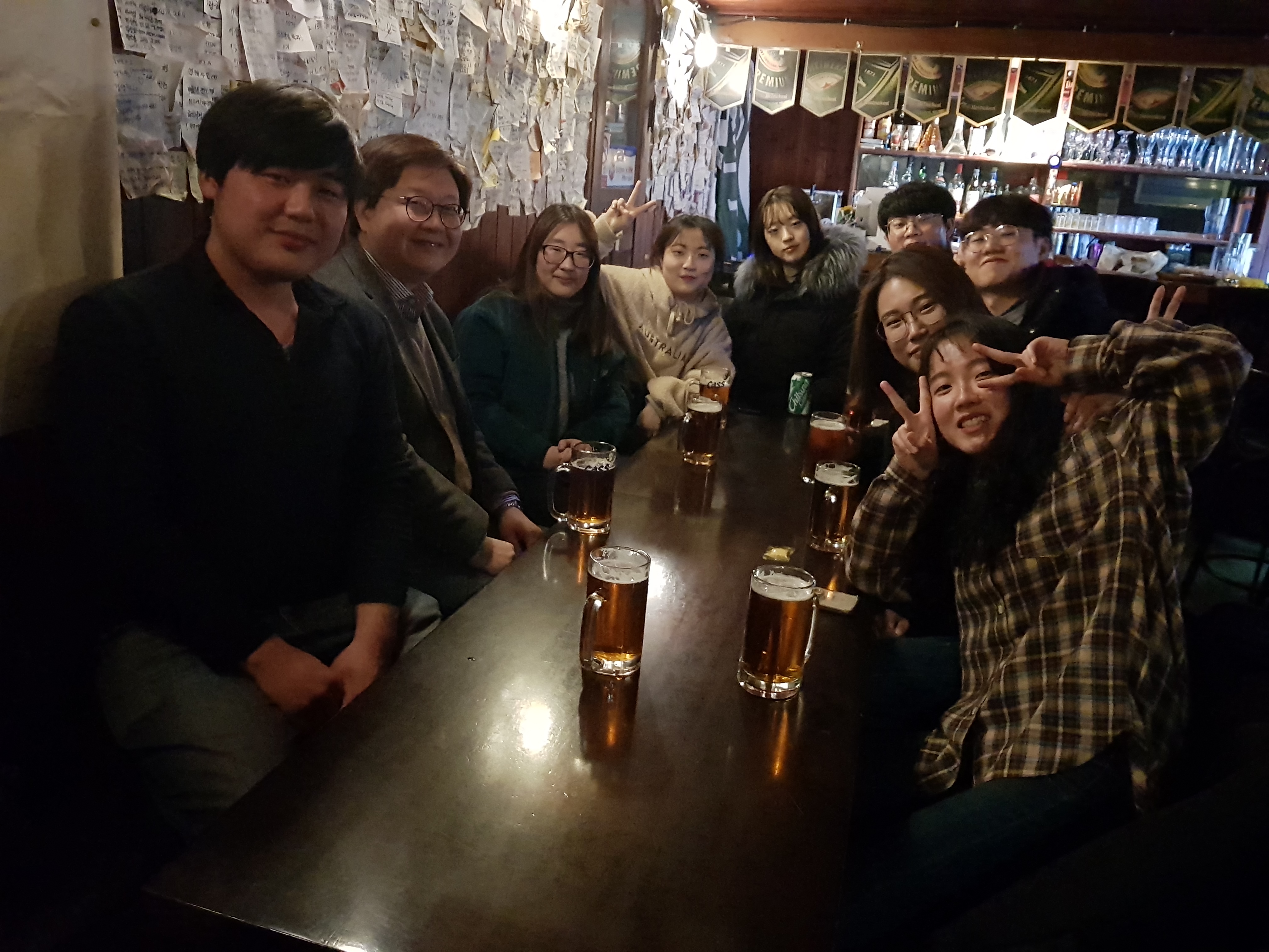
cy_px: 476
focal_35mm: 26
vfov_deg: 53.1
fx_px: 953
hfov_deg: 67.3
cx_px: 634
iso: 1250
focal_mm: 4.2
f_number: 1.7
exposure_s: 1/10
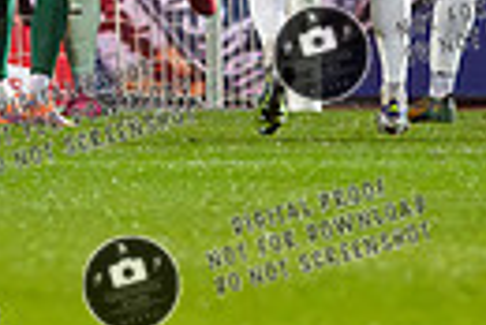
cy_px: -224
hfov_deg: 0.8
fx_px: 34787
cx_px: -72
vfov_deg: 0.5
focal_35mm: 2574
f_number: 3.5
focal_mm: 300
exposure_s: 1/1250
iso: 4000
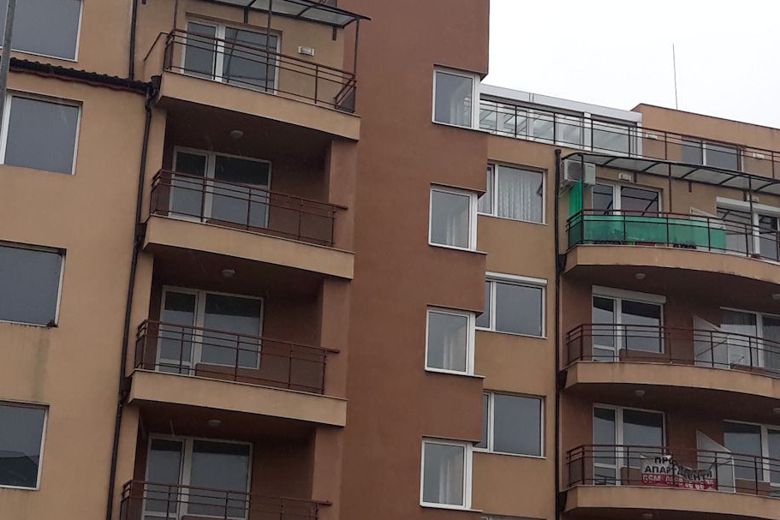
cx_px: 478
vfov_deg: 35.9
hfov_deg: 51.5
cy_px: 224
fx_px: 801
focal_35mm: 37
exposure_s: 1/322
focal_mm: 3.71
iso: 40
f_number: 1.7
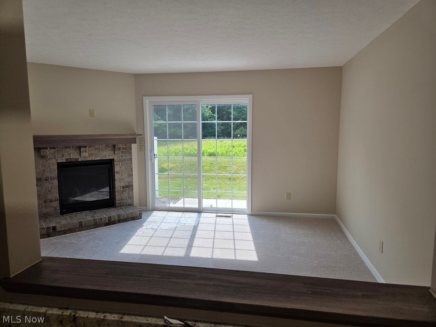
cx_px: 218
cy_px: 164
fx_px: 290
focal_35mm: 23
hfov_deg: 73.9
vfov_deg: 58.9
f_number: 1.8
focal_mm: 5.4
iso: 80
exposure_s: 1/1571
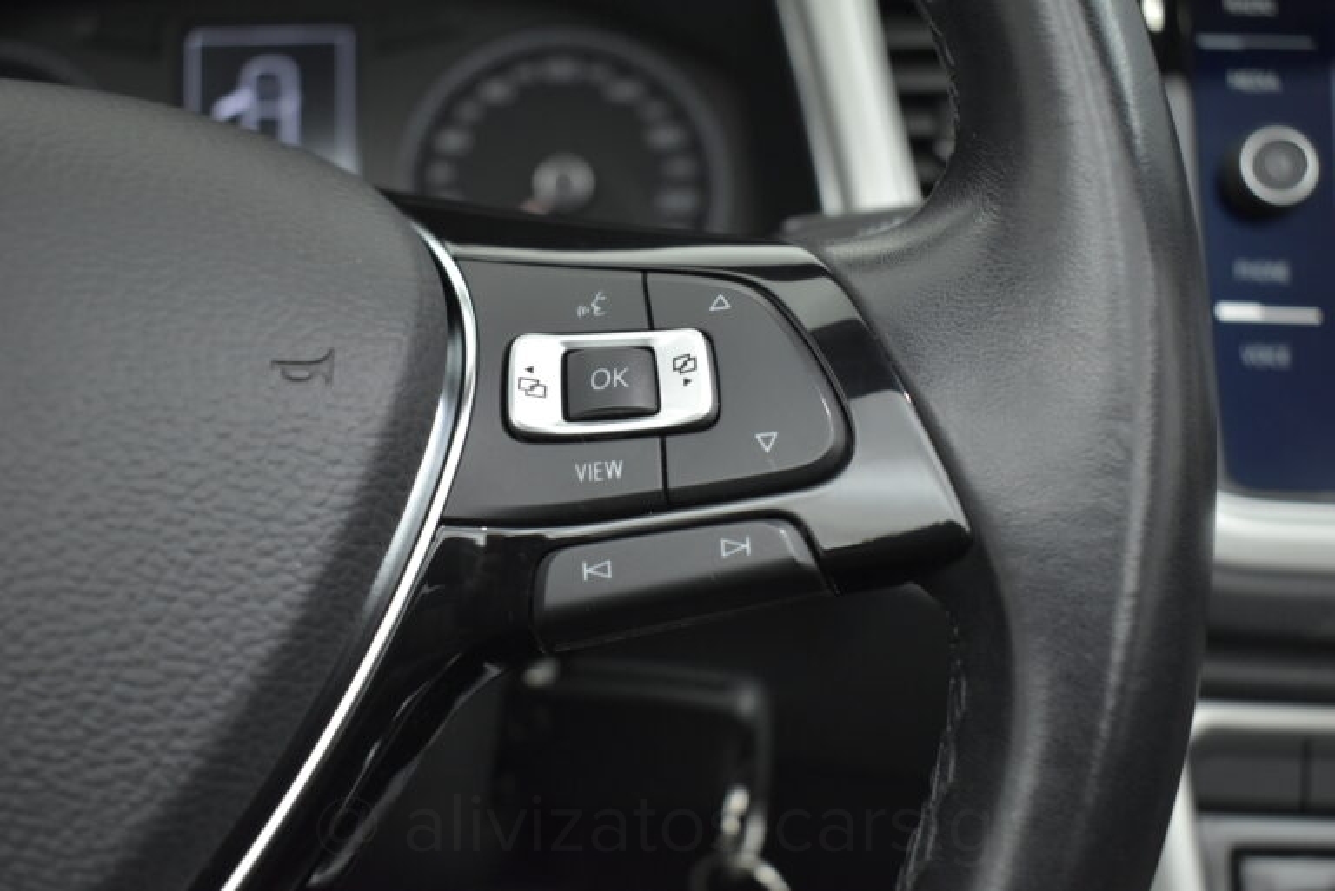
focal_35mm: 38
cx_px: 668
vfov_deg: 35.5
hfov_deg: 51.3
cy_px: 446
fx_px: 1391
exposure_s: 1/100
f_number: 4
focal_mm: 25
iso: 1600
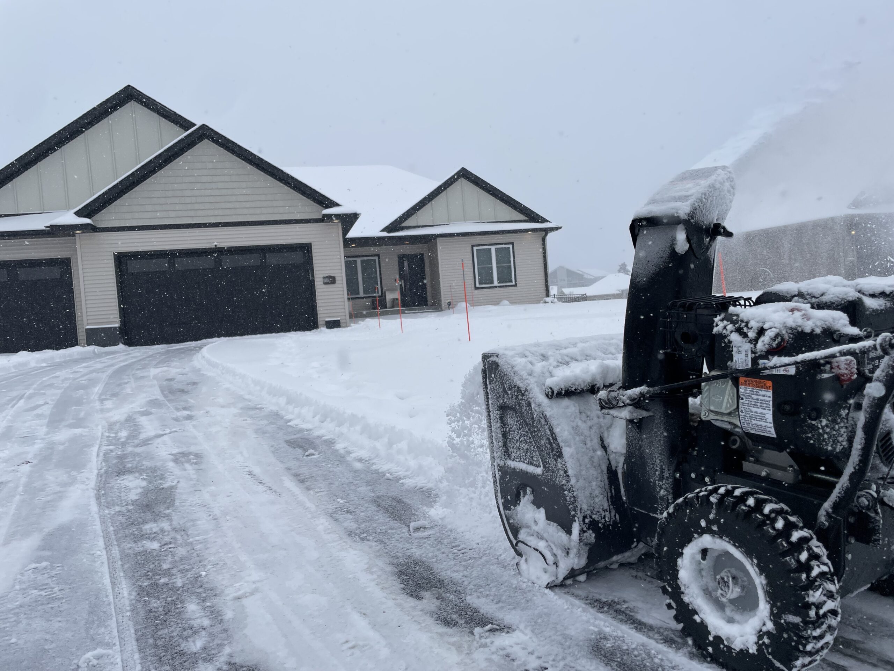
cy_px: 336
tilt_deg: -7.8
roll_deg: +5.4
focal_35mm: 26
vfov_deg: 53.1
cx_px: 447
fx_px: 671
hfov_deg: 67.3
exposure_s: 1/3300
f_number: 1.6
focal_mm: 4.2
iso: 32
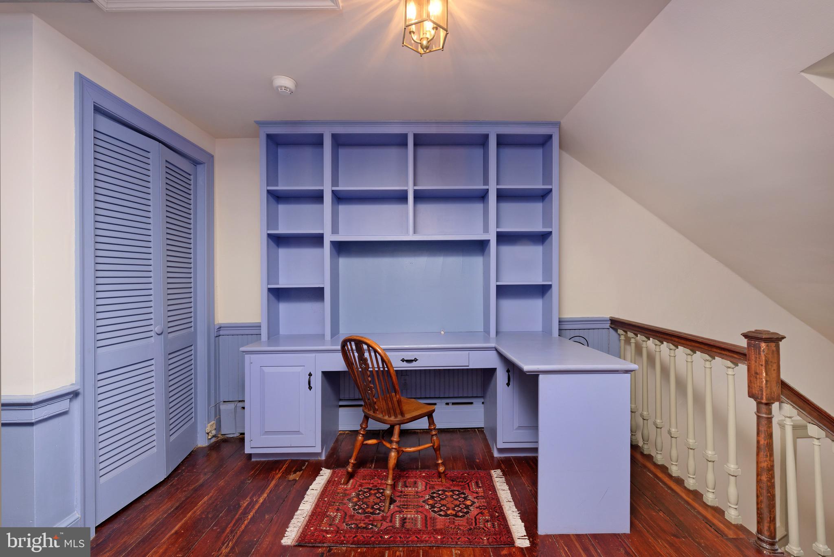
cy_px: 278
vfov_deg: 81.2
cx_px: 417
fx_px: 324
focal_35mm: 14
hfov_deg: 104.2
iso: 320
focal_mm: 14
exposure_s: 1/20
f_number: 9
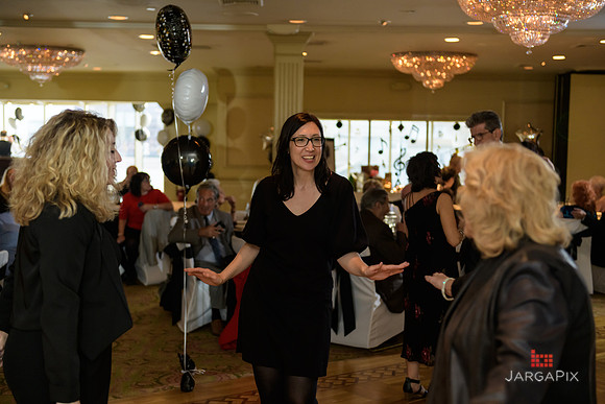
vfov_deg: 24.6
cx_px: 302
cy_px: 202
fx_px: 924
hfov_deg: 36.2
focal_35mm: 55
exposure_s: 1/125
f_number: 2.8
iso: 1000
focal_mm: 55
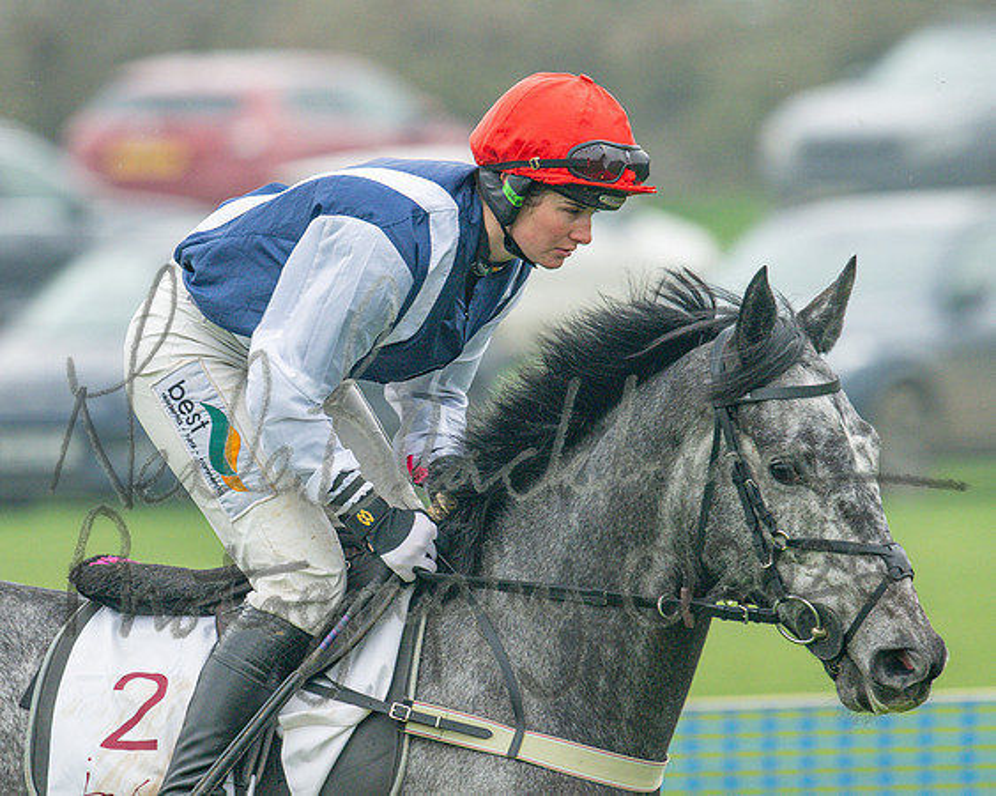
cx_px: 434
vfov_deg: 2.1
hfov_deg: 2.6
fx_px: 22220
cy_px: 352
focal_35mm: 754
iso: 400
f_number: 5
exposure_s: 1/400
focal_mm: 400
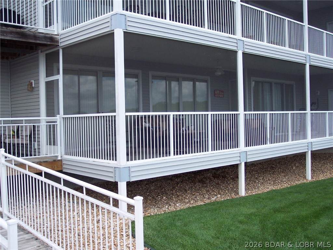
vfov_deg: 37.7
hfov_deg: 49.0
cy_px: 125
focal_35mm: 38
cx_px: 166
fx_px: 366
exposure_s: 1/1000
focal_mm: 8
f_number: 2.8
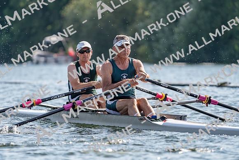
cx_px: 120
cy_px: 80
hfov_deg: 5.4
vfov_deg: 3.6
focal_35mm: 385
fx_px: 2556
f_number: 6.3
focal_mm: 385
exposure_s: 1/1600
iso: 320
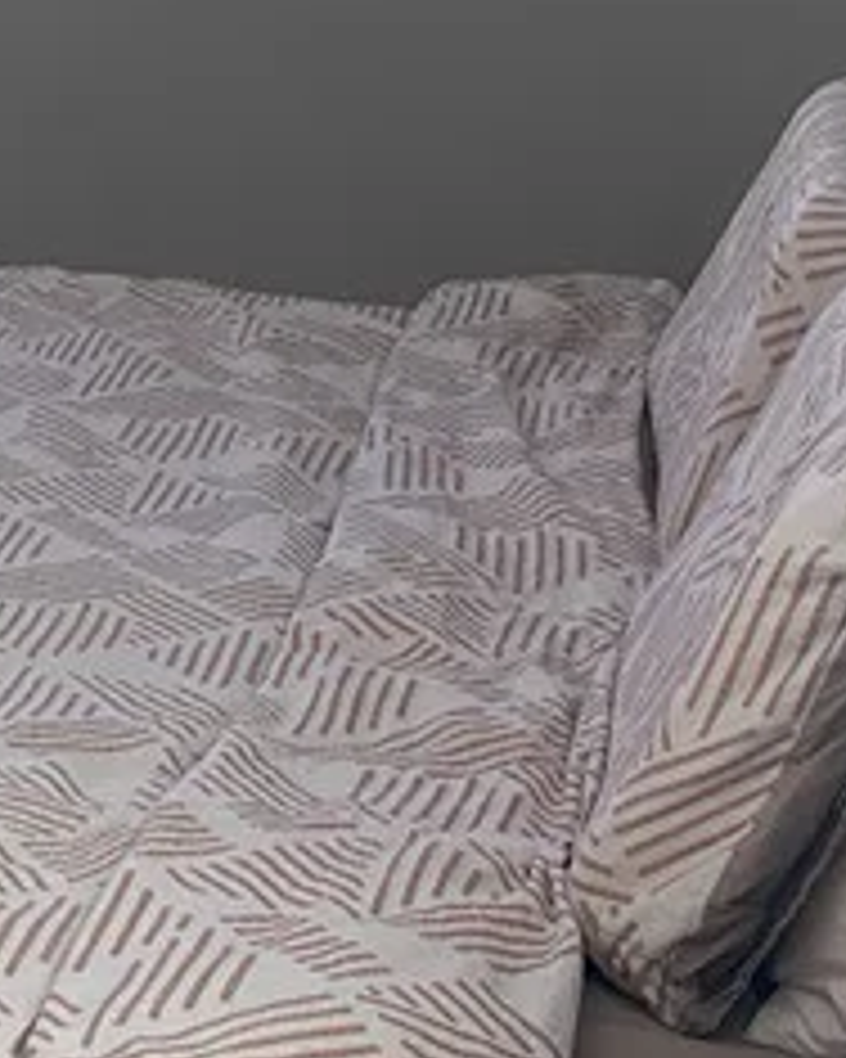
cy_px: 347
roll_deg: +0.7
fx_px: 3192
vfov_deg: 18.8
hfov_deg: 13.8
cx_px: -554
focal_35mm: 102
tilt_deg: -14.0
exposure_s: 1/120
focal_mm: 6.86
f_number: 1.78
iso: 125
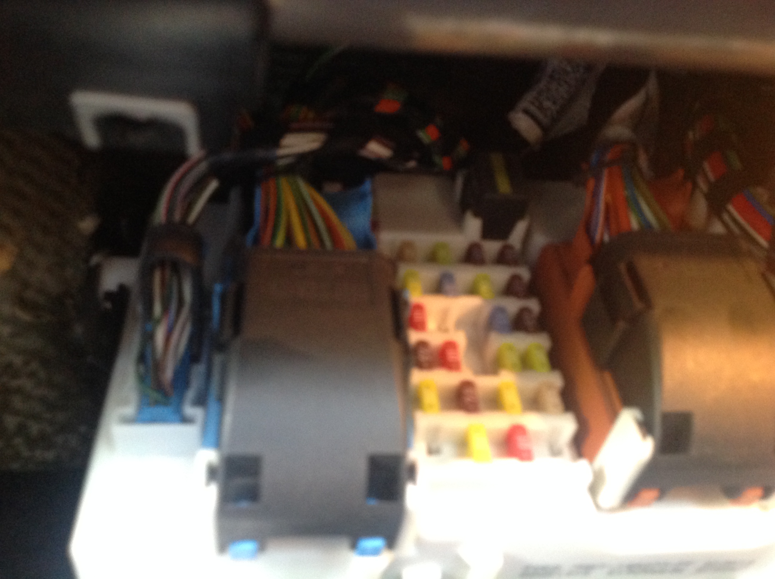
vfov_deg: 40.6
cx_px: 388
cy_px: 290
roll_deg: -1.2
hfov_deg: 52.7
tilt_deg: +7.9
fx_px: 782
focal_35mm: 35
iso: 320
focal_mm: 4.28
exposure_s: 1/15
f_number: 2.4
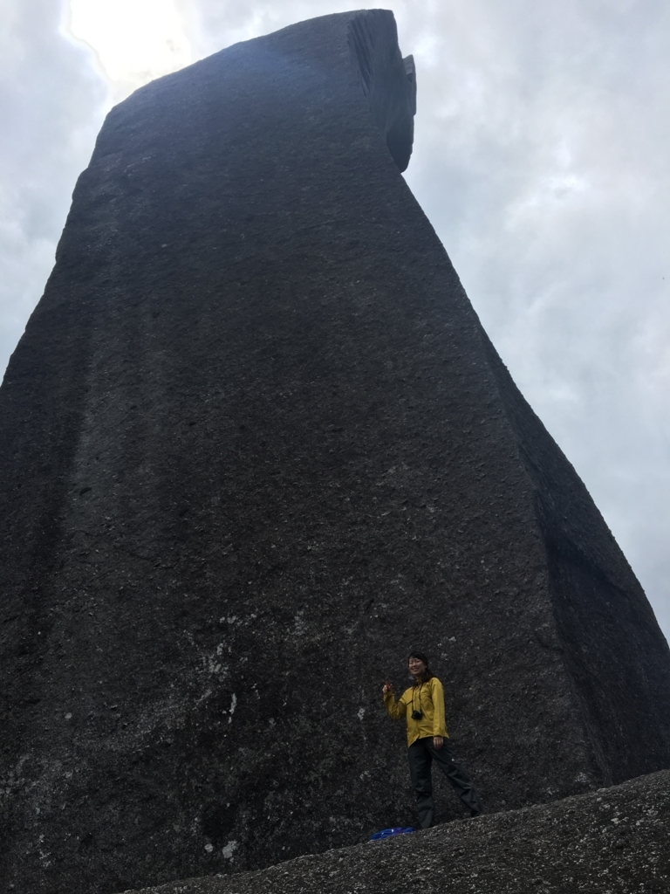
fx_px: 748
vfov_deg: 61.7
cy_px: 447
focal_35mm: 29
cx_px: 335
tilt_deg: +47.9
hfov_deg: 48.2
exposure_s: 1/2564
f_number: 2.2
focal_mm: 4.15
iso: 25
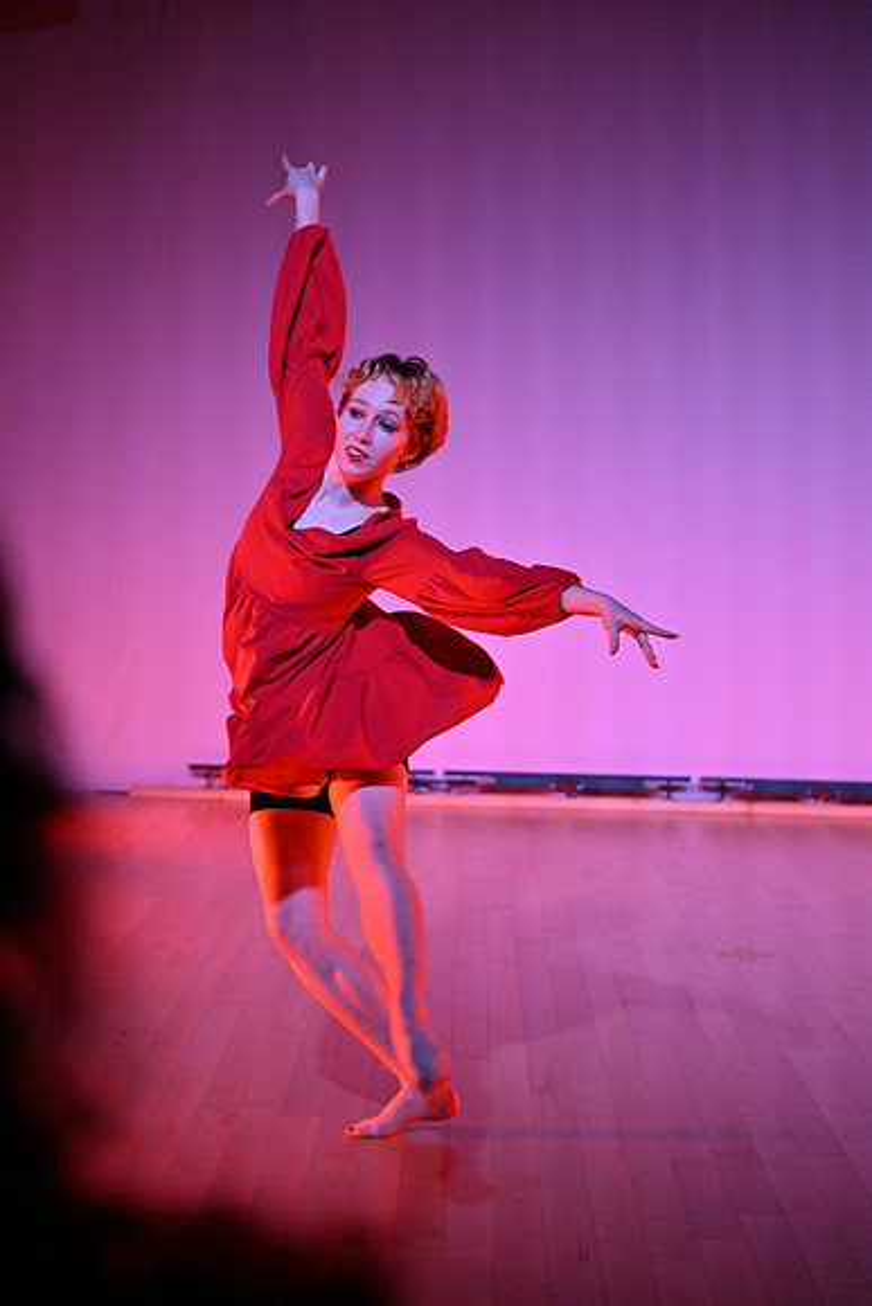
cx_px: 436
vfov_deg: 33.9
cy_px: 653
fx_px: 2142
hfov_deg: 23.0
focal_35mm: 59
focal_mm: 59
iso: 500
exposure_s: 1/500
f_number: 2.8
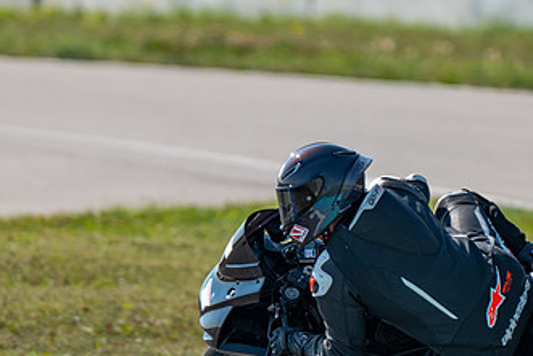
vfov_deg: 1.0
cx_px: 398
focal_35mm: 1312
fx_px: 19432
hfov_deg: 1.6
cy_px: 270
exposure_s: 1/1250
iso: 200
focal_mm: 600
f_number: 6.3
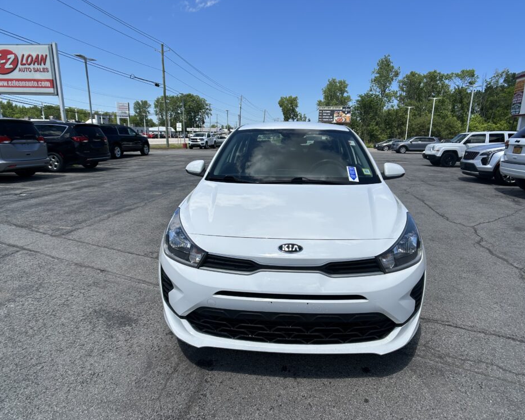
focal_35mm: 28
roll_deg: -1.9
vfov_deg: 51.5
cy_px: 211
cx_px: 270
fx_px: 435
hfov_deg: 62.2
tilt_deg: -13.9
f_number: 1.5
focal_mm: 5.7
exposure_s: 1/4630
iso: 50
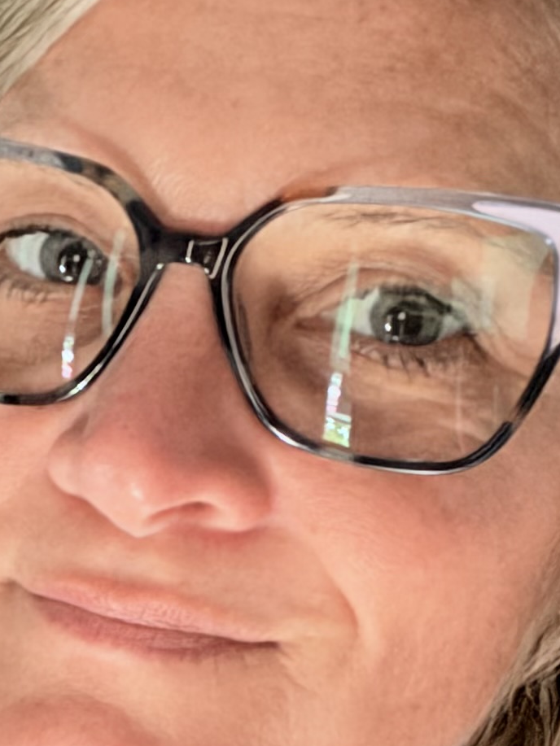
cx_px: -129
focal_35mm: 101
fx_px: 2178
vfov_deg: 19.0
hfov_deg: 14.2
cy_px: 724
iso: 1000
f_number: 1.9
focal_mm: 2.71
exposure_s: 1/15
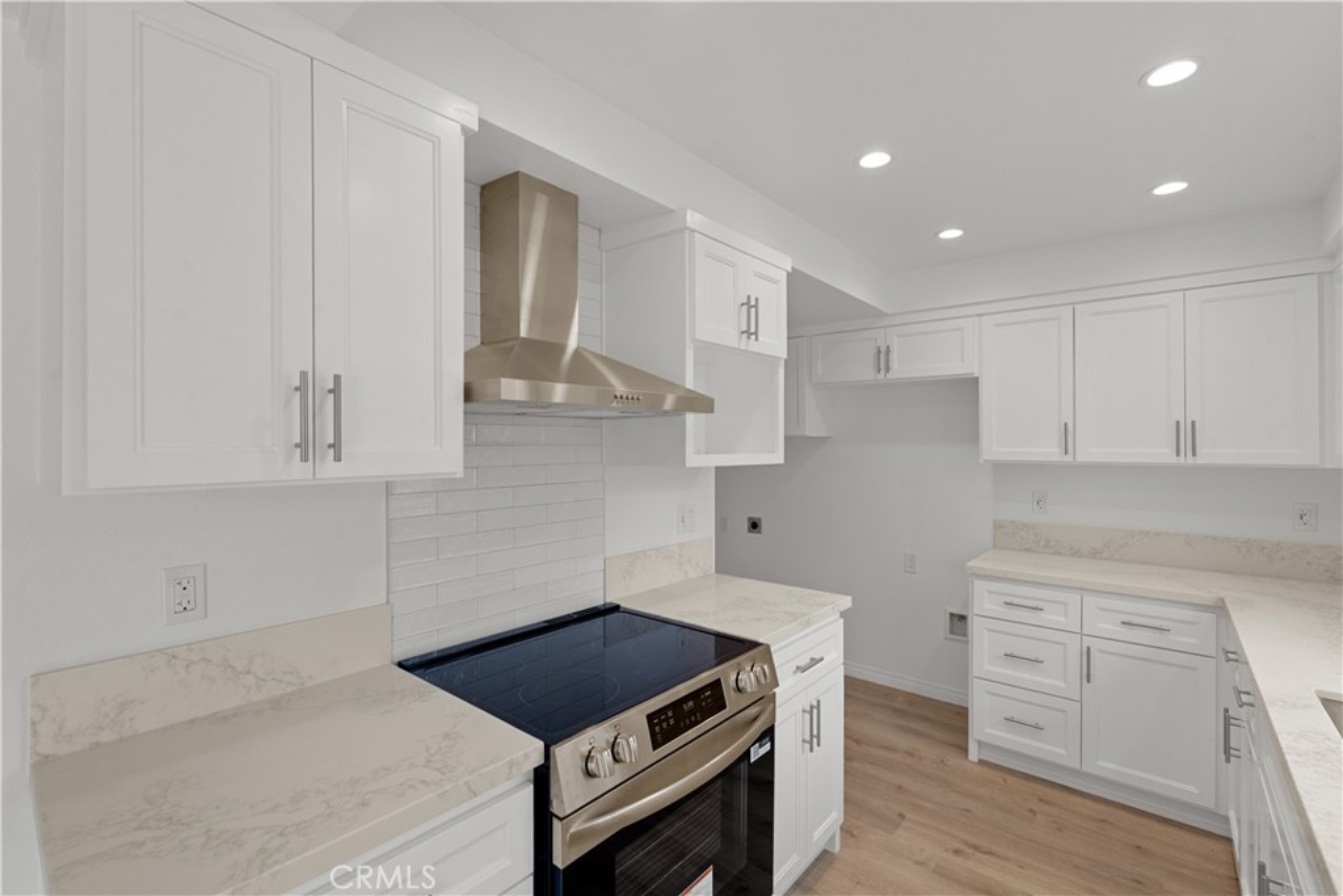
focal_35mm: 16
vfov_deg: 73.8
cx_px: 672
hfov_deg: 96.7
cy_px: 448
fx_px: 597
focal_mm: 16
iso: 800
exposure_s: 1/100
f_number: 9
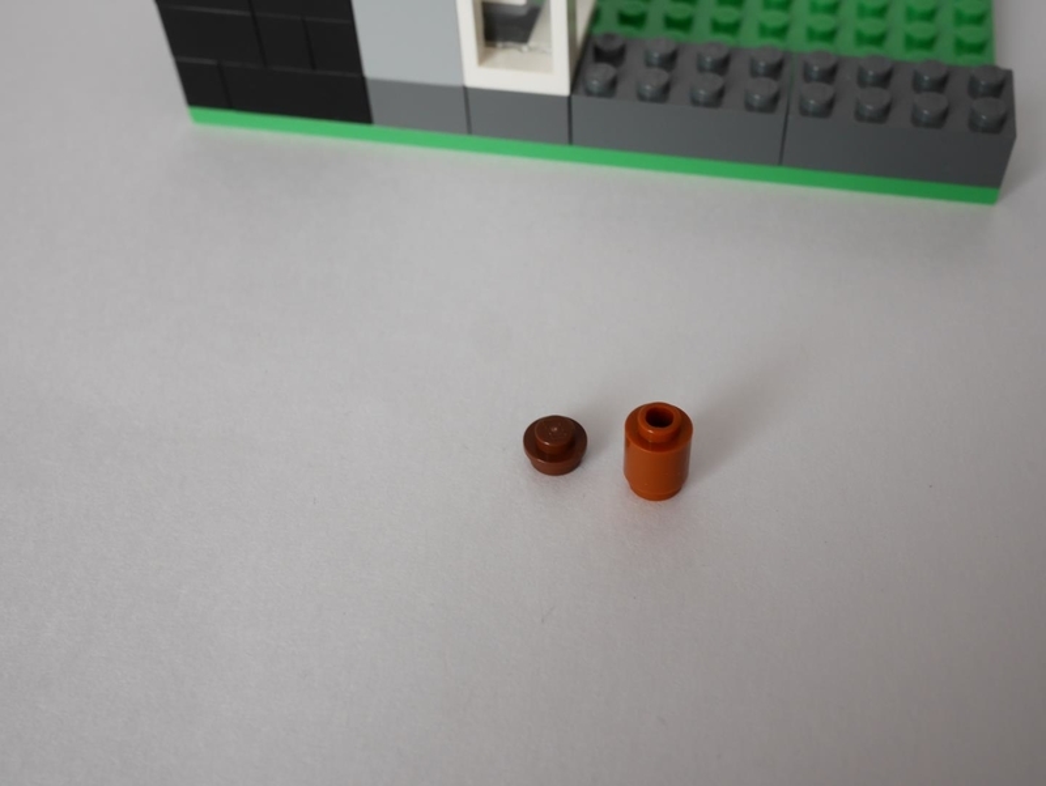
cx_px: 523
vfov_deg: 36.0
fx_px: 1209
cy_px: 393
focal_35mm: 40
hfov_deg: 46.8
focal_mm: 20
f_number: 6.3
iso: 320
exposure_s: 1/60
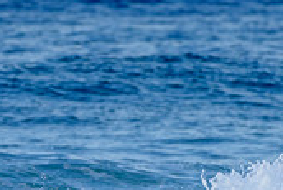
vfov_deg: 0.7
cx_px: 35
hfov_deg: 1.0
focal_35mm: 2071
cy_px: 226
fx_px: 16294
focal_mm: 500
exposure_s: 1/1250
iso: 280
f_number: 5.6
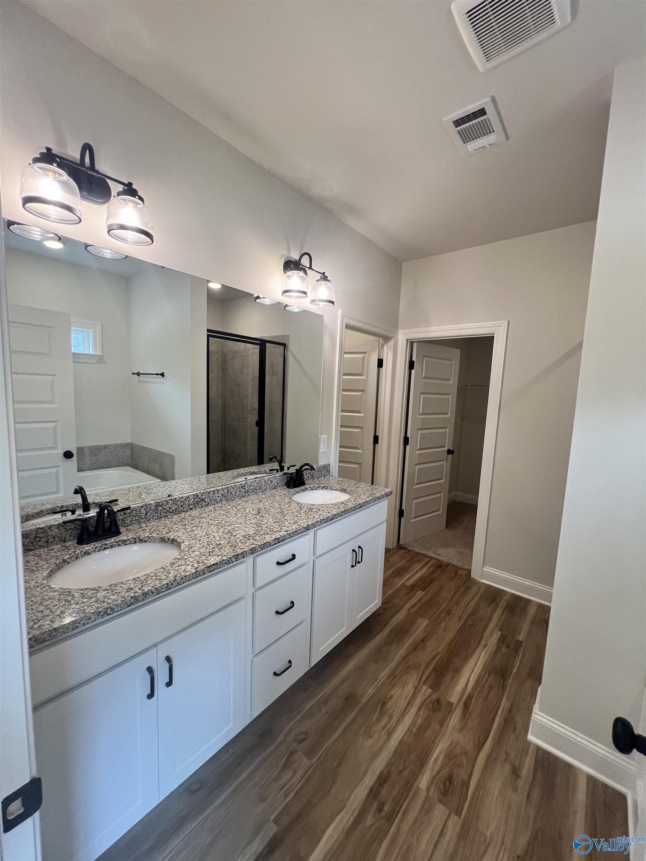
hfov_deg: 89.9
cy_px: 430
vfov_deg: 106.2
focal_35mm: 13
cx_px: 323
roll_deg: -2.5
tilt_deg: -6.9
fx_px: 323
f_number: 1.8
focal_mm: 1.57
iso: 125
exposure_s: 1/120
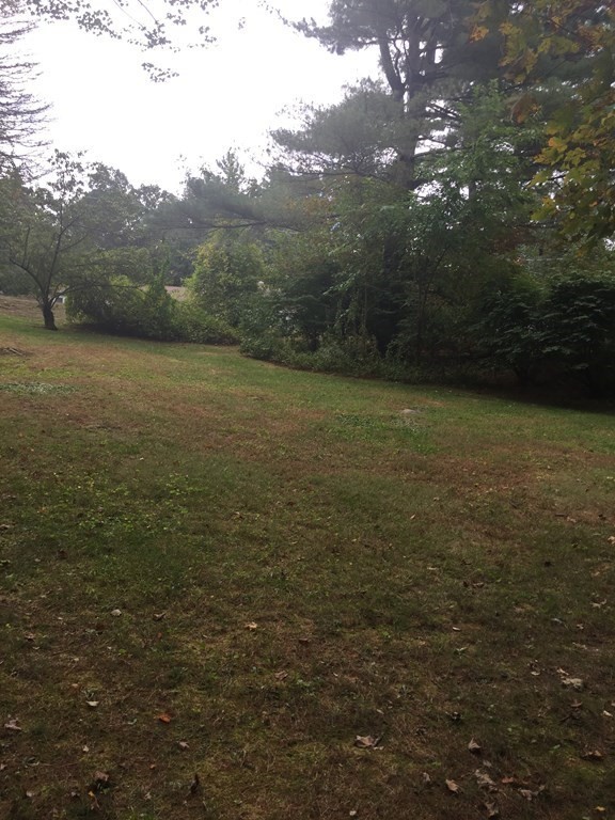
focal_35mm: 29
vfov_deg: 61.7
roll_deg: -2.9
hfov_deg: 48.2
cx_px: 308
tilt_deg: -1.2
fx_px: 687
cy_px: 410
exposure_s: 1/200
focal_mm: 4.15
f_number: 2.2
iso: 32
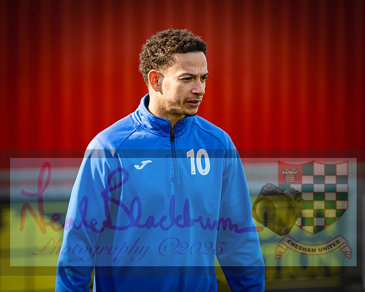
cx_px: 163
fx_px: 2821
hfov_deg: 7.4
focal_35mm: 261
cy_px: 125
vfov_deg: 5.9
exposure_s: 1/1250
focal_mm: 135
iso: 80
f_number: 1.8
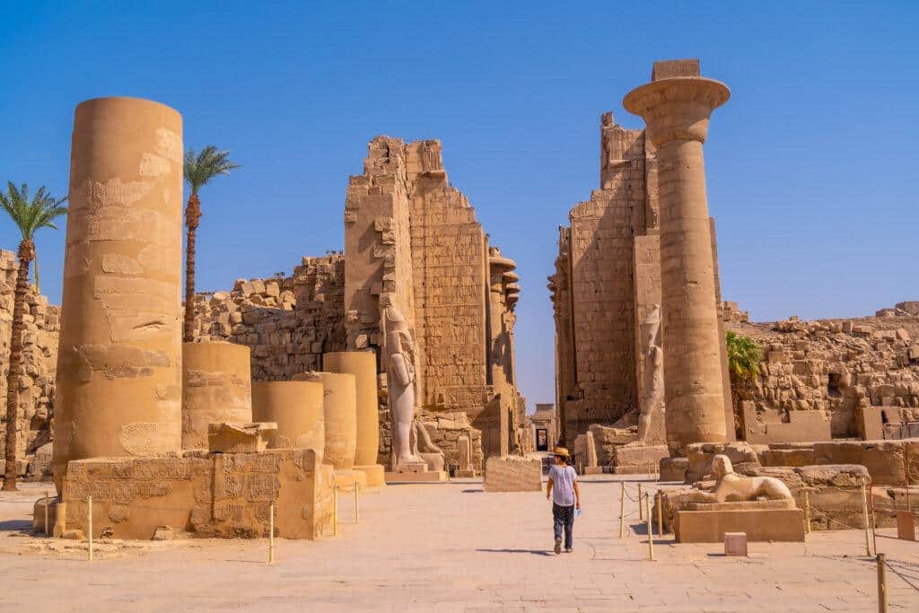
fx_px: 868
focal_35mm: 34
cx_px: 460
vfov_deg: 38.9
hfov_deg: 55.8
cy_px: 306
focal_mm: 34
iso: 200
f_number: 6.3
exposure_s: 1/200
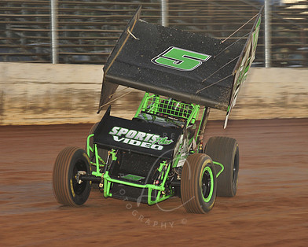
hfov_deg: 9.6
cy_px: 108
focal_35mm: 201
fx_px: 1833
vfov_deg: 7.7
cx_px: 165
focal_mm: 145
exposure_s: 1/320
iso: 800
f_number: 6.3
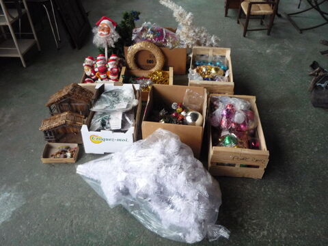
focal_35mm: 30
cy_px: 123
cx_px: 164
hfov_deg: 60.0
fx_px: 284
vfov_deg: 46.8
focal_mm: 5.2
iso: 400
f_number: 3.3
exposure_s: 1/30
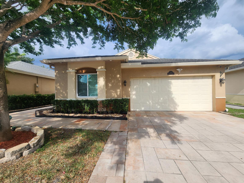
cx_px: 122
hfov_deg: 106.2
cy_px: 92
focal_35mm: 13
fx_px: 92
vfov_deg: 89.9
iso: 50
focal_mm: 2.2
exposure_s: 1/2252
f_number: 2.2
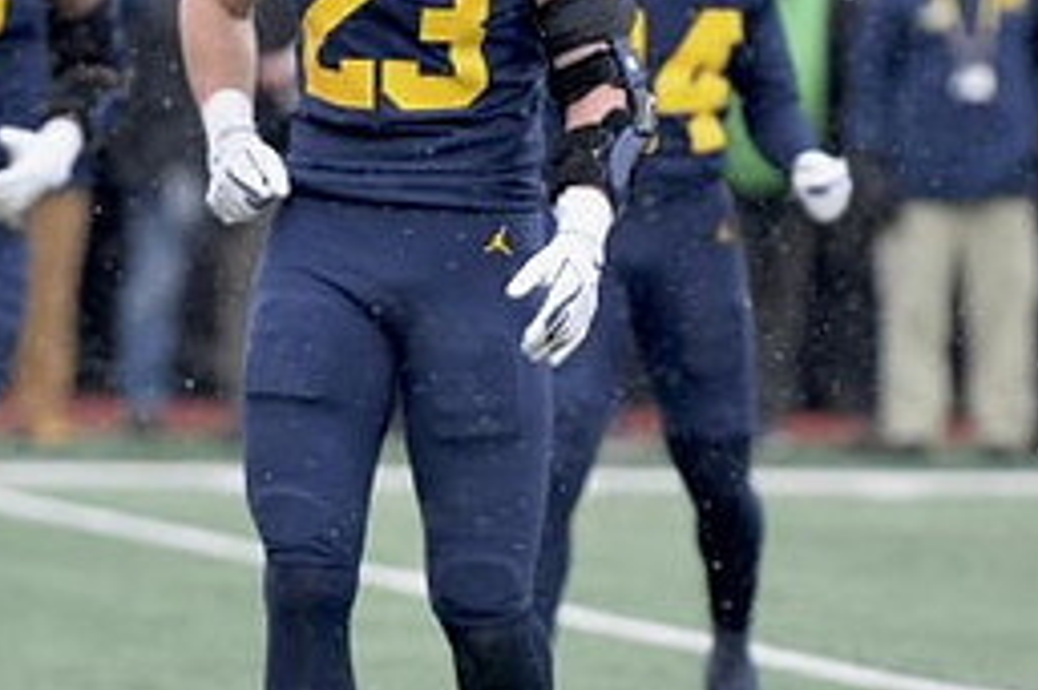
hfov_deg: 3.1
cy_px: 242
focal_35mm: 676
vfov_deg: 2.0
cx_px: 448
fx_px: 19478
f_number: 2.8
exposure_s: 1/1000
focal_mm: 200
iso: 800
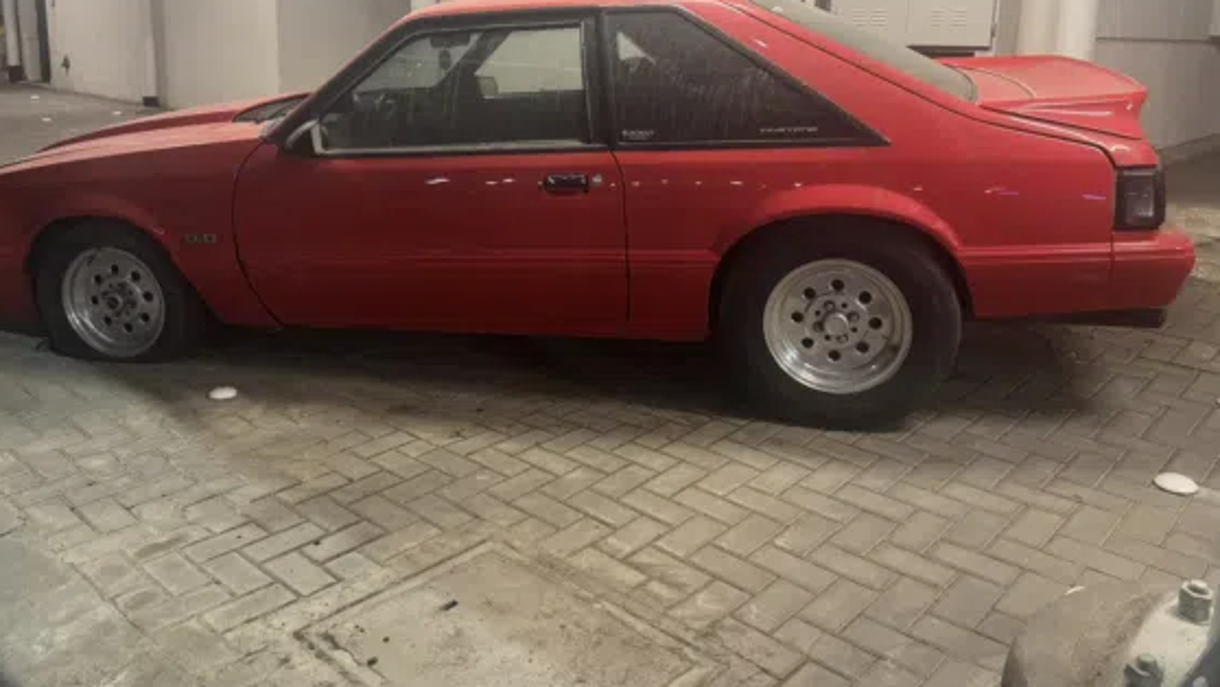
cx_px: 564
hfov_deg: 64.2
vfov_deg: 38.4
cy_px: 217
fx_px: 971
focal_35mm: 30
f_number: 1.78
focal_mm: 6.76
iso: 500
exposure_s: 1/50
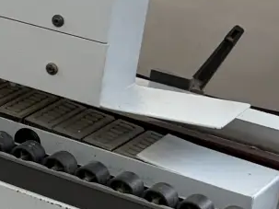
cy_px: 35
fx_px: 1329
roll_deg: -2.2
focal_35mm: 165
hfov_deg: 10.7
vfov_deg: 9.0
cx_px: -331
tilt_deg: -17.1
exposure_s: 1/120
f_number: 1.6
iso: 125
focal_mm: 5.96
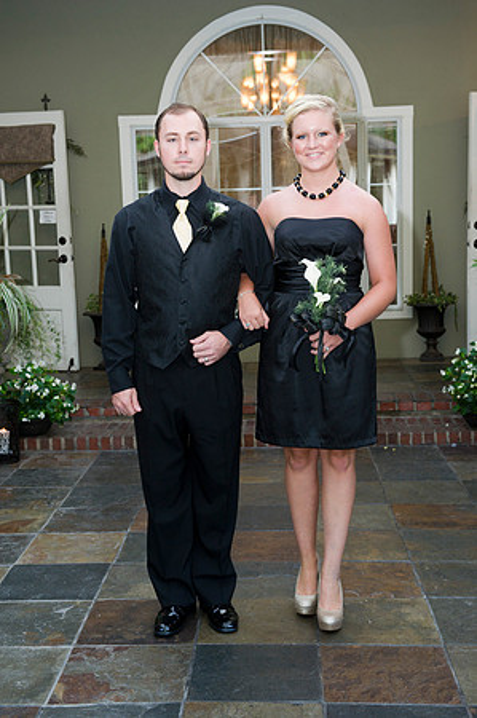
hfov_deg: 25.9
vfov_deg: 38.2
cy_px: 359
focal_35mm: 52
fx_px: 1036
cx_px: 238
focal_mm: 52
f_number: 5.6
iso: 800
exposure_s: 1/100
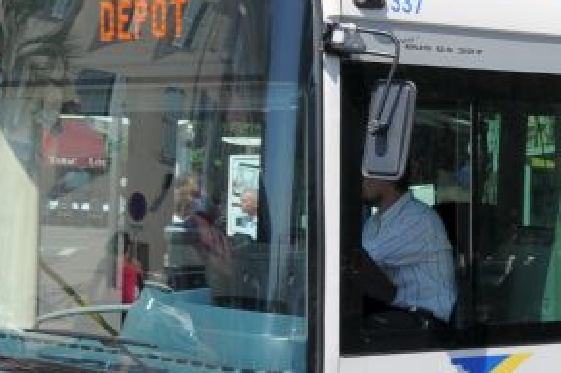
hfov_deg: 15.5
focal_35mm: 127
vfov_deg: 10.8
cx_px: 685
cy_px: 135
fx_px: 1978
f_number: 10
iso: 200
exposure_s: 1/400
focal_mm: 24
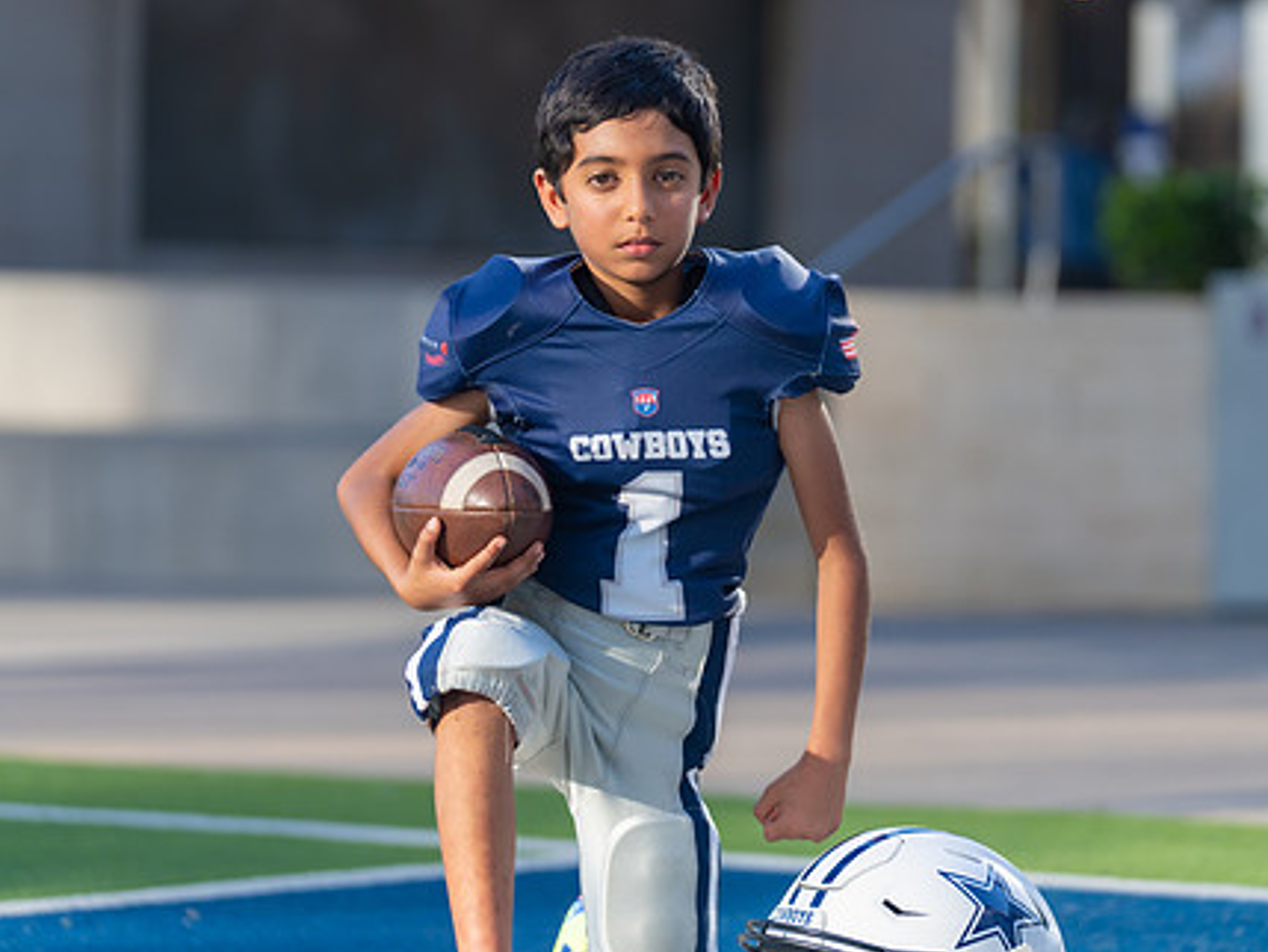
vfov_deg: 8.3
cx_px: 665
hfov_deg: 11.1
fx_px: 6522
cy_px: 401
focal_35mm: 178
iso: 100
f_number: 3.2
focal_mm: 137
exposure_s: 1/500
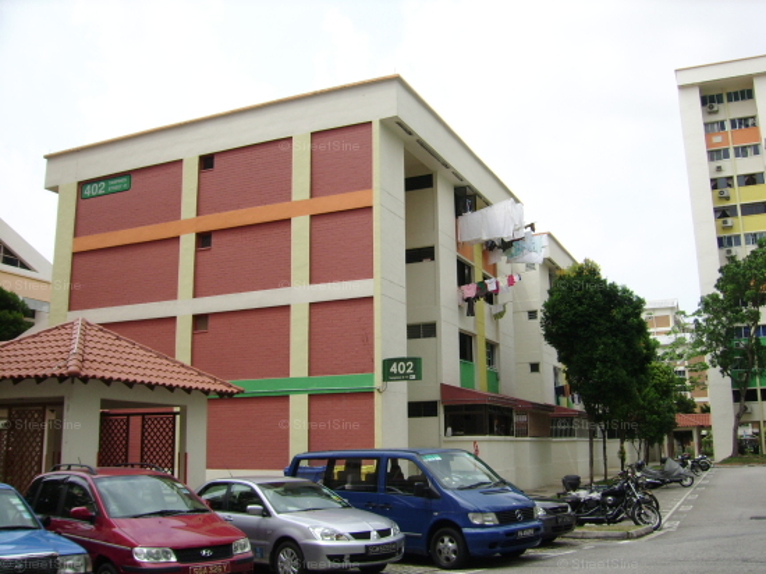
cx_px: 383
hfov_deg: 52.6
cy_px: 287
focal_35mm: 35
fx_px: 774
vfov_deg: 40.7
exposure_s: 1/324
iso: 50
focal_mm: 5.95
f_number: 5.8
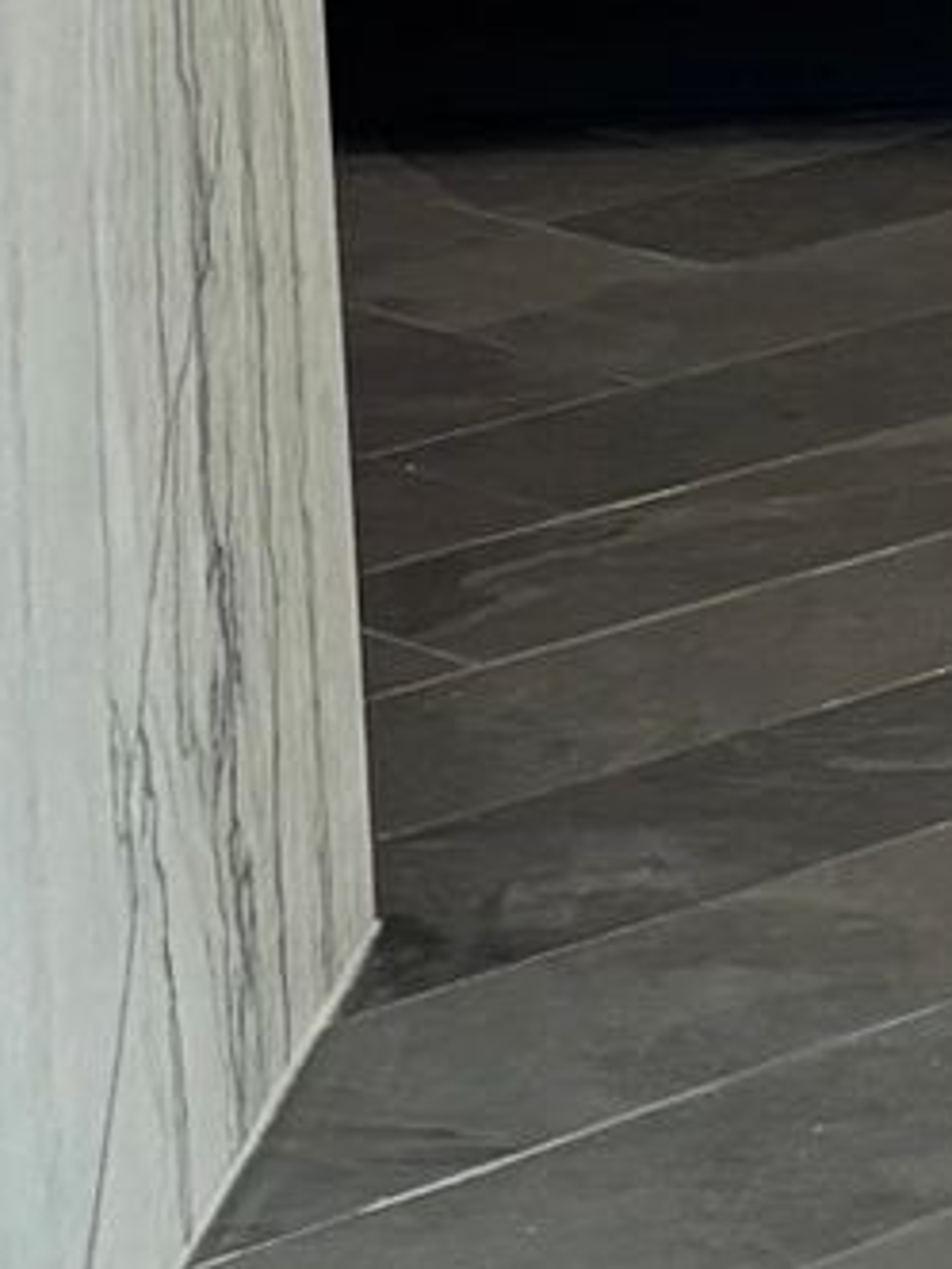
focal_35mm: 188
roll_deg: +1.0
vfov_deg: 10.3
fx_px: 6894
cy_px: -310
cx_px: 2000
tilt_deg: -9.6
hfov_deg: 7.5
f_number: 1.6
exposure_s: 1/60
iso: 200
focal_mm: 5.96
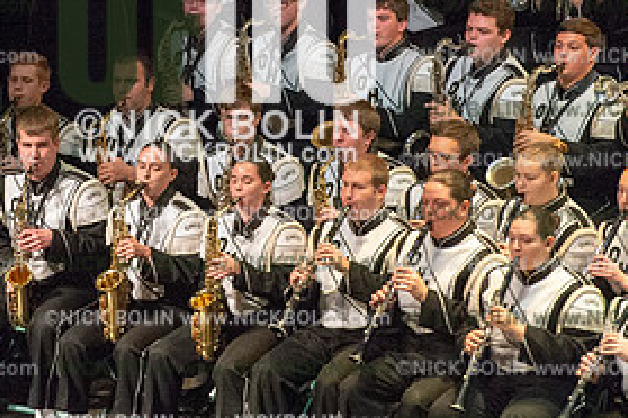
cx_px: 216
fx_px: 7256
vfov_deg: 3.3
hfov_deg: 5.0
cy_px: 56
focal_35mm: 416
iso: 8000
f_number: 2.8
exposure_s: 1/1600
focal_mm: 200
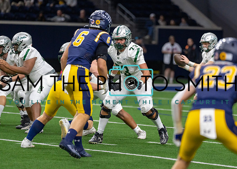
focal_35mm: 256
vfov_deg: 5.6
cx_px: 141
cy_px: 81
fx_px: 1722
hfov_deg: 7.9
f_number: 2.8
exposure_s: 1/1000
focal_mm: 200
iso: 2000
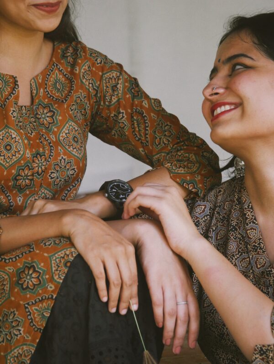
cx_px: 137
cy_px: 182
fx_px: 1772
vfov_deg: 11.8
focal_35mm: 168
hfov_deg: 8.8
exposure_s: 1/320
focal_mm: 84
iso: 1600
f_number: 5.2
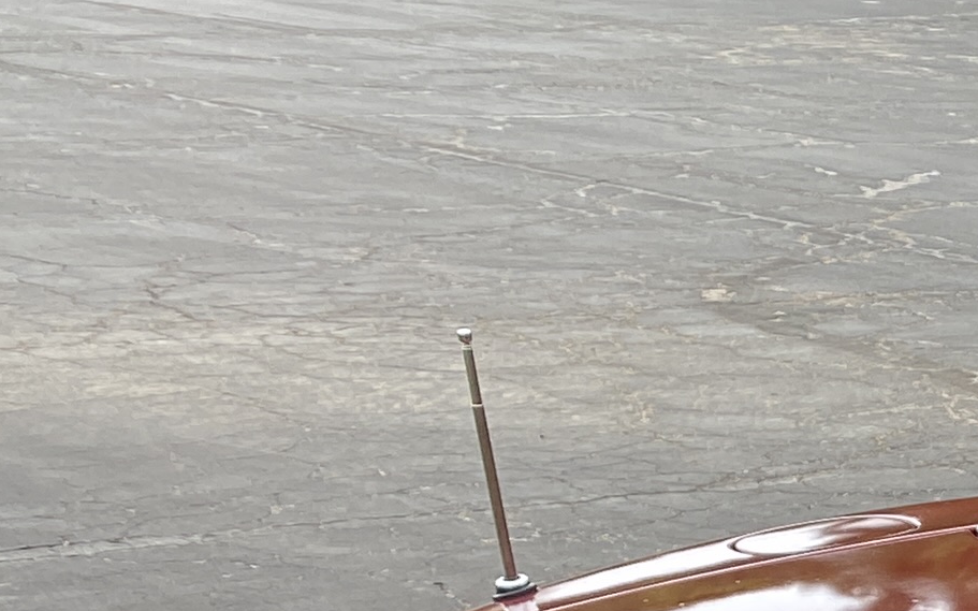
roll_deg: -1.1
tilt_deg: -23.9
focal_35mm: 122
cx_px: 2158
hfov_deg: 13.6
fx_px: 3251
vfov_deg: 9.8
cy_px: 1293
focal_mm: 4.25
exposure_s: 1/225
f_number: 1.8
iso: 32
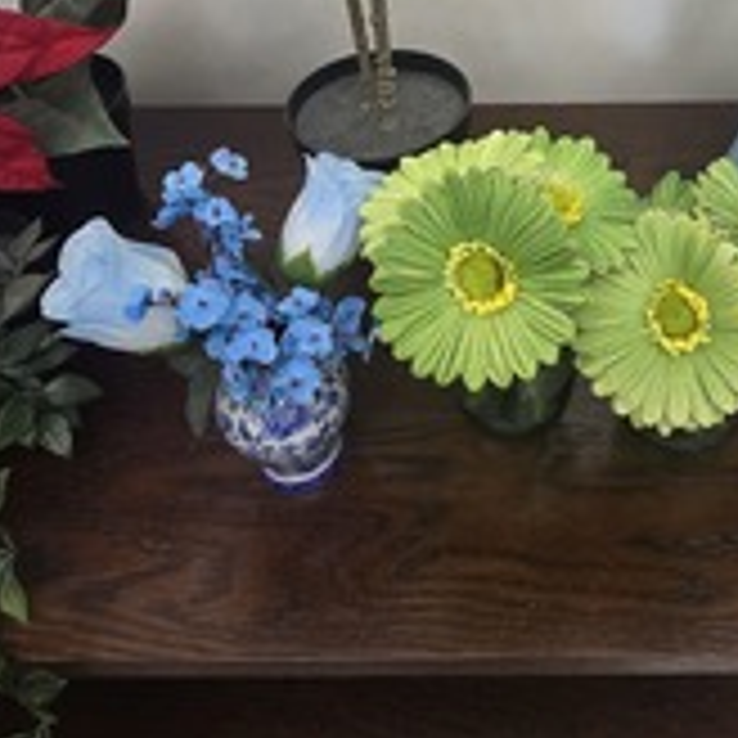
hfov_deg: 49.0
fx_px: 772
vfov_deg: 47.4
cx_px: 556
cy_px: 115
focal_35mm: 32
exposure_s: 1/50
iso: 200
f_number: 2.2
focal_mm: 2.2
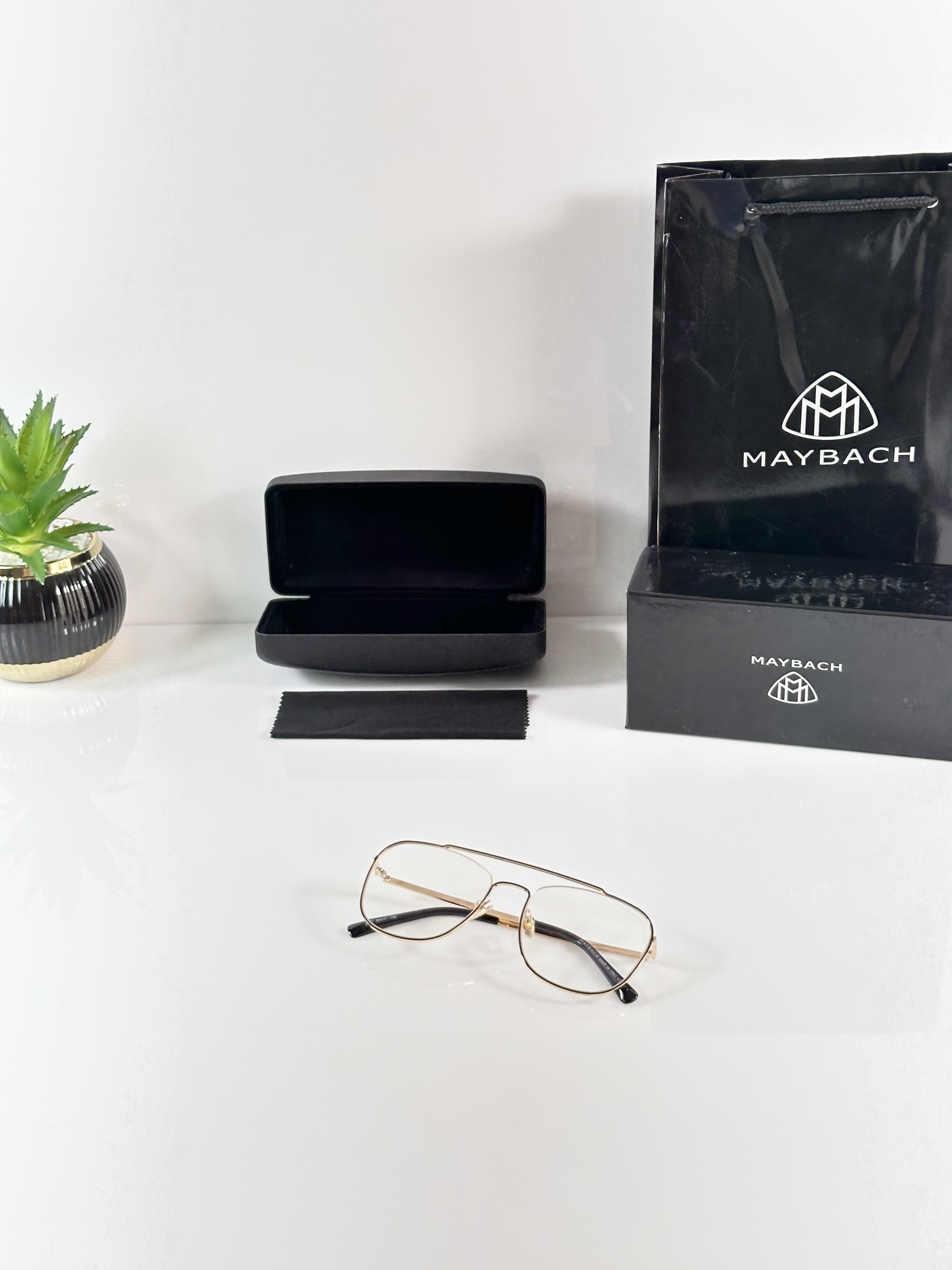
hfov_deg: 30.3
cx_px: 476
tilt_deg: -25.3
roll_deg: +2.1
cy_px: 635
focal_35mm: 48
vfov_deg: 39.7
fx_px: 1760
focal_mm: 6.86
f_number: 1.78
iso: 100
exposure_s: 1/100
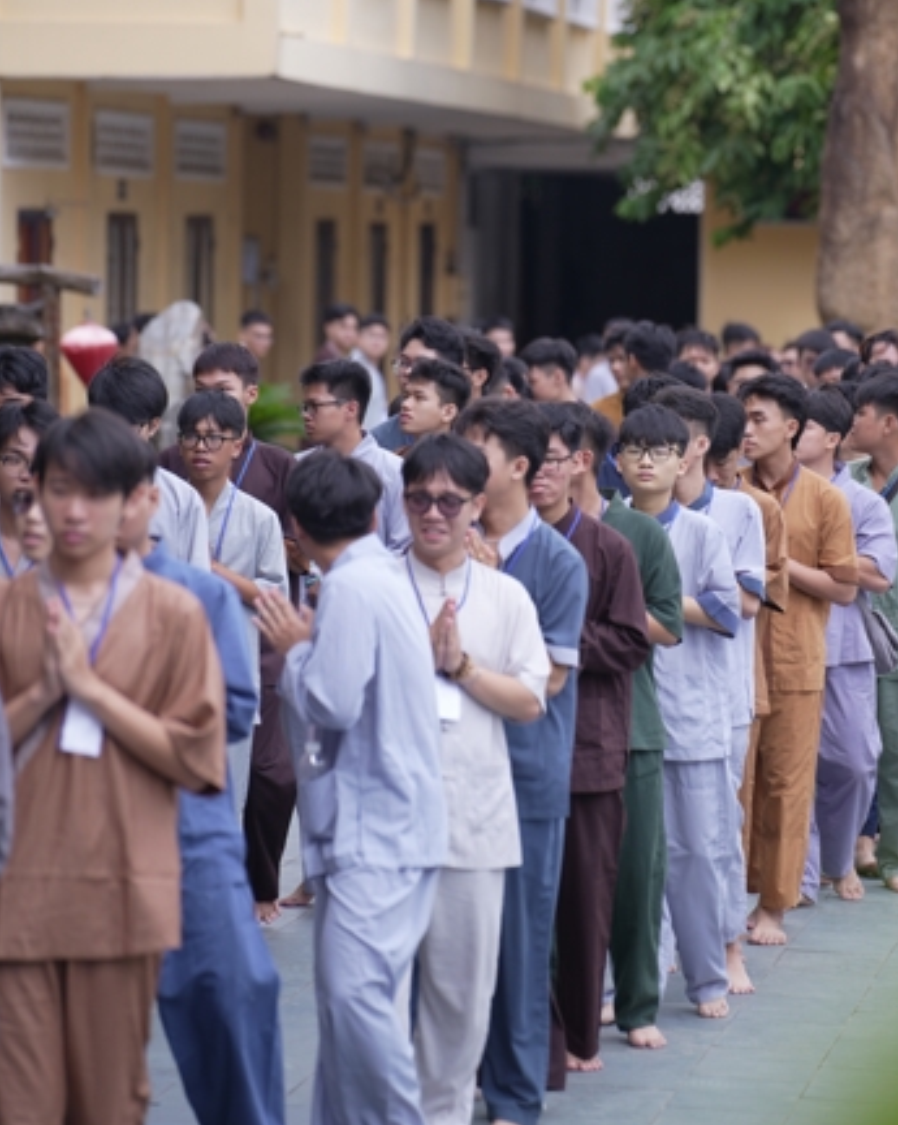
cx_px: 519
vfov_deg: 9.1
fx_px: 7050
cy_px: 443
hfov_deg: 7.3
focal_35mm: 212
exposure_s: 1/640
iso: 125
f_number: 2.8
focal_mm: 150
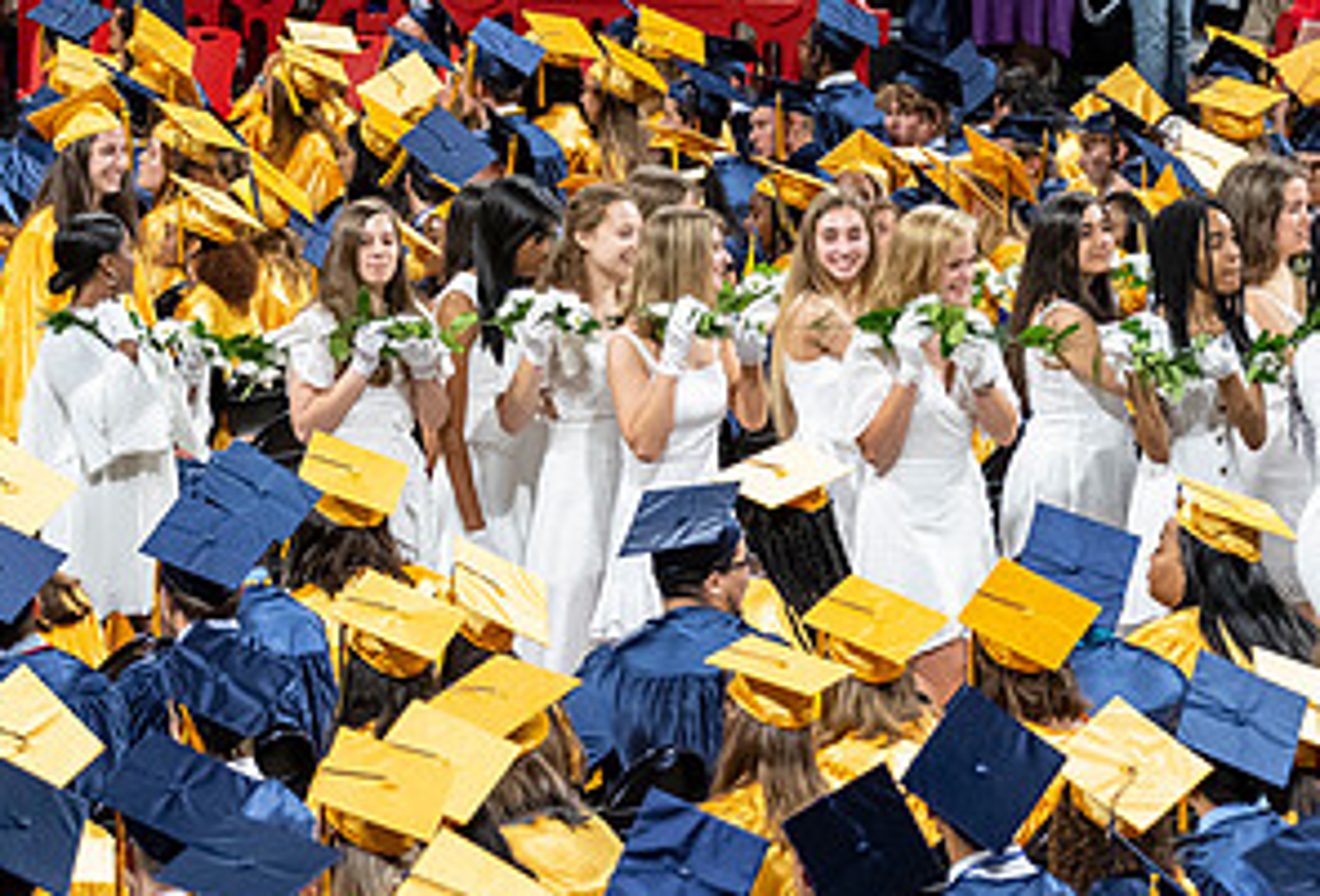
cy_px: 332
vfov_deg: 5.3
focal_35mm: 263
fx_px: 9698
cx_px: 644
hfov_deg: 7.8
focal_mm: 90
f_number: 4
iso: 2000
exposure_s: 1/200
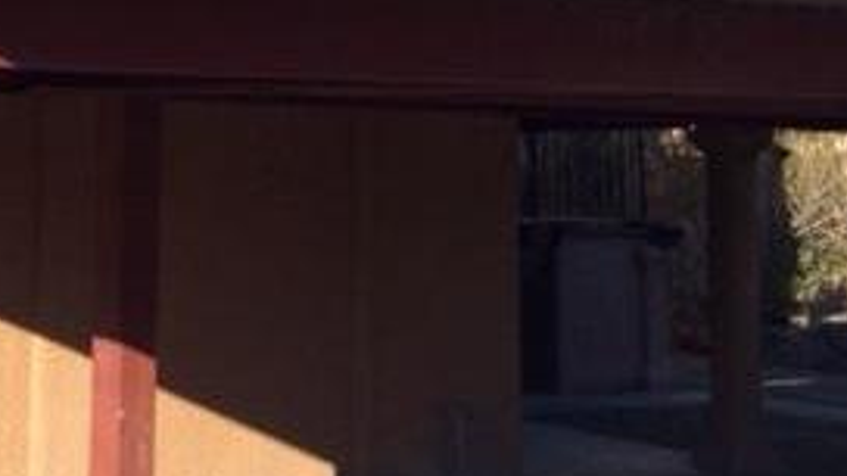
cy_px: -6
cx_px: 199
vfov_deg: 14.5
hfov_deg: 25.6
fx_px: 1842
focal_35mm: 82
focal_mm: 3.3
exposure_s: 1/1003
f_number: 2.4
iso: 32
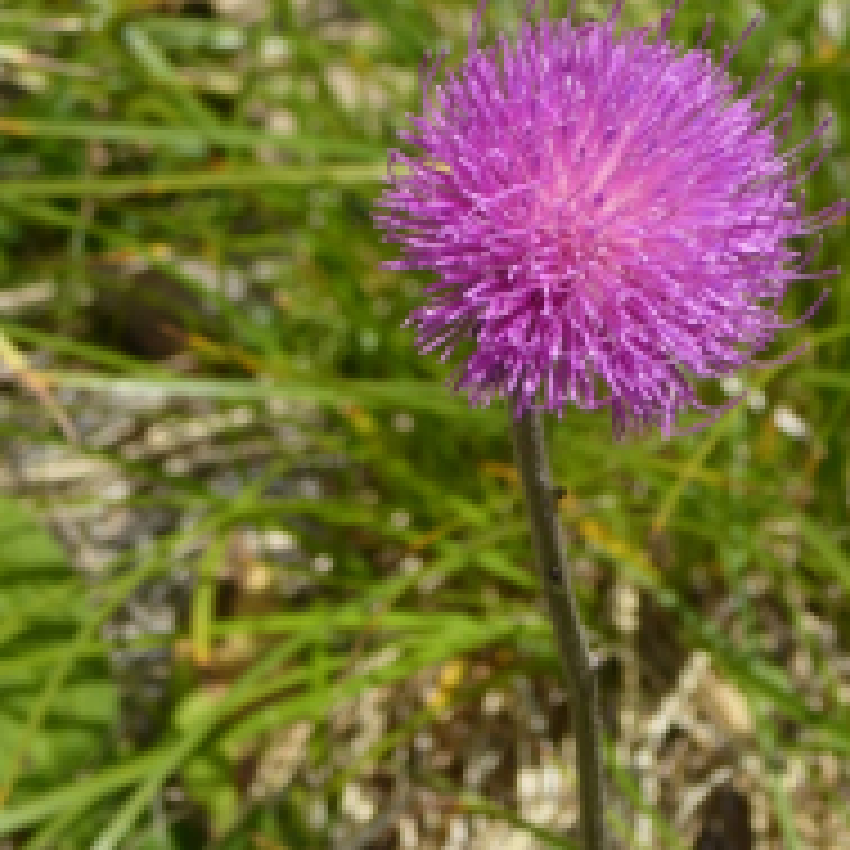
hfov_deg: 5.5
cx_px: 542
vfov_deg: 5.5
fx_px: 8834
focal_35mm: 318
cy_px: 211
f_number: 5.4
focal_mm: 25.6
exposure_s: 1/320
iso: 100
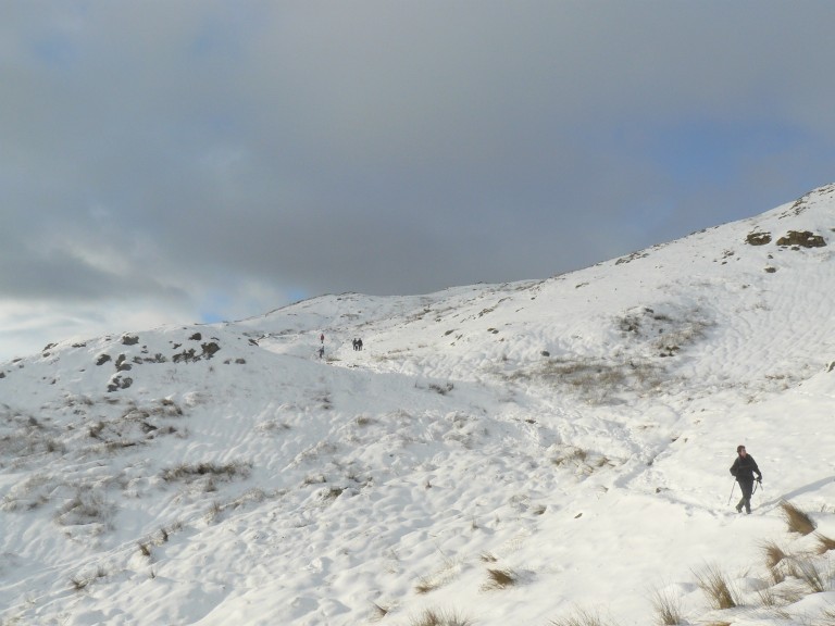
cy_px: 313
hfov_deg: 51.4
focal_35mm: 36
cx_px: 418
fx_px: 868
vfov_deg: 39.7
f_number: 5.6
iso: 100
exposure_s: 1/250
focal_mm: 6
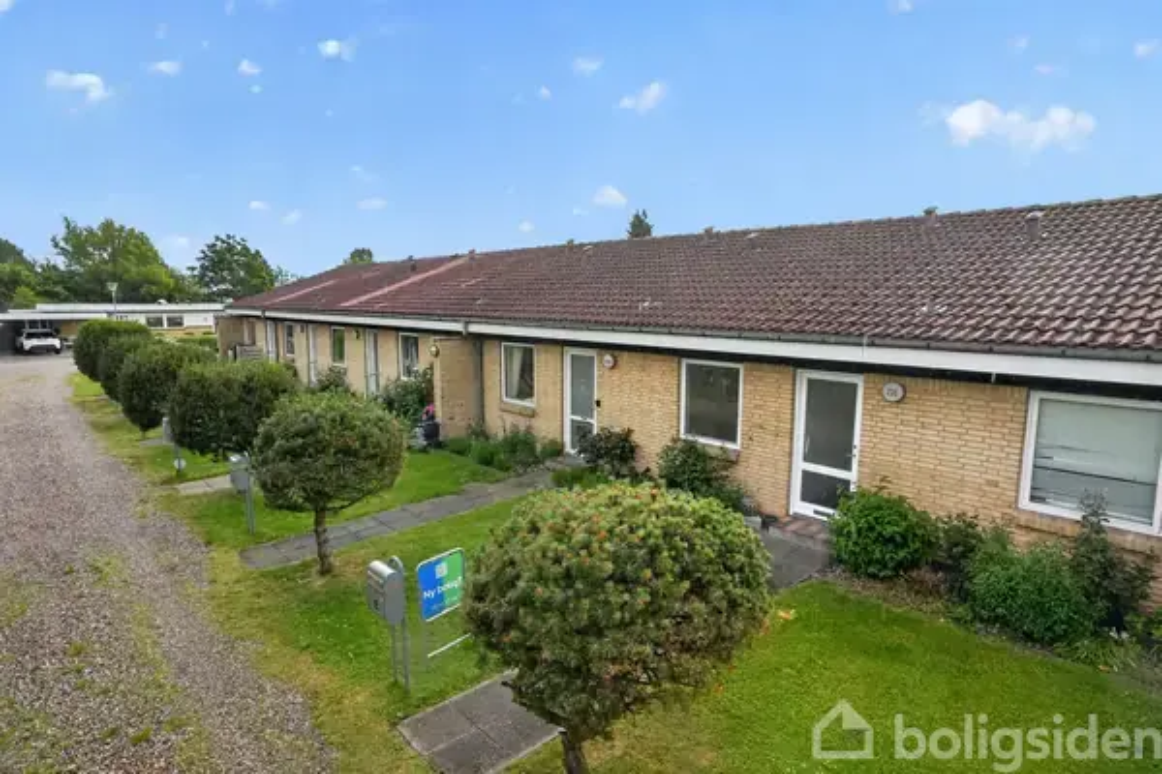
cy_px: 387
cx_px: 581
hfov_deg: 84.0
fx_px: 646
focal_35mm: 20
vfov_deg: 61.9
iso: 400
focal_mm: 20
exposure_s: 1/400
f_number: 8
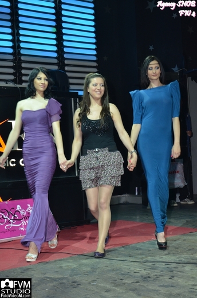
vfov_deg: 35.1
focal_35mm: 57
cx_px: 98
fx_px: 470
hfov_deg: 23.7
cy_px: 149
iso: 640
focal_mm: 38
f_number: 6.3
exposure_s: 1/60
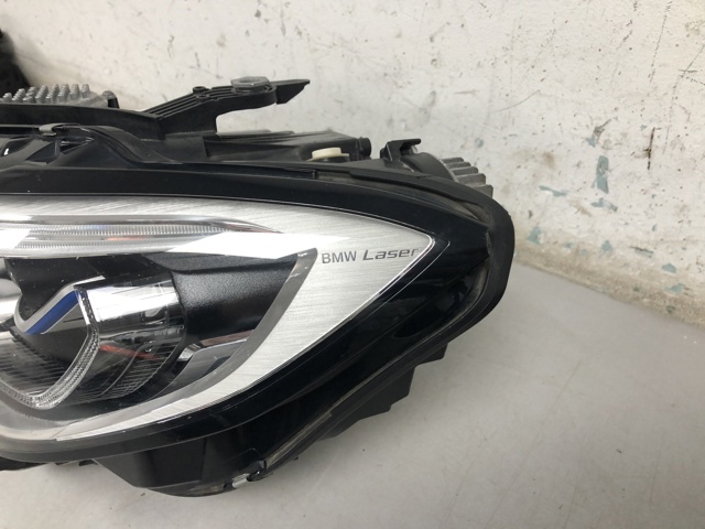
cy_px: 264
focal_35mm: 28
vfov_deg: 49.7
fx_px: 570
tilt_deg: -43.0
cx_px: 352
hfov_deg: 63.4
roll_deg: +7.7
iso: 40
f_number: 1.8
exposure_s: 1/33
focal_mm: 4
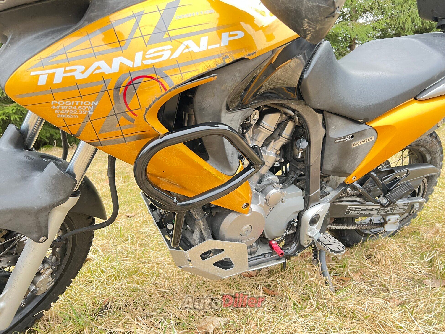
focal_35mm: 26
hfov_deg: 67.3
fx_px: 334
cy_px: 167
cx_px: 222
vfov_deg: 53.1
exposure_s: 1/61
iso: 125
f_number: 1.5
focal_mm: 5.7
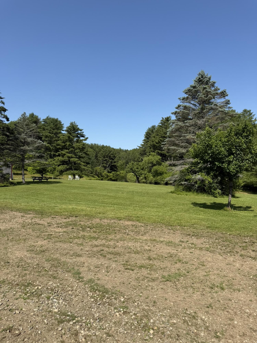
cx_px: 128
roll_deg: +0.8
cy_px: 172
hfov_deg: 56.8
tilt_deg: -2.4
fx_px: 238
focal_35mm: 24
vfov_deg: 71.6
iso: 80
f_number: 1.78
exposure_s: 1/4673
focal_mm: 6.76
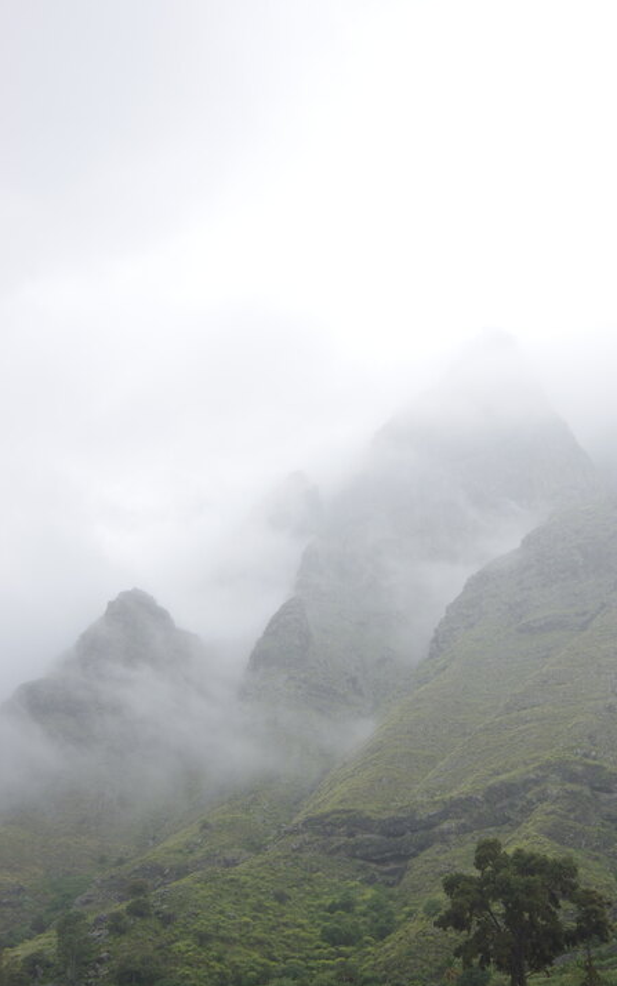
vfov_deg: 46.2
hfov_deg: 29.9
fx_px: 1157
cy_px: 492
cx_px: 327
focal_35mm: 43
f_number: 8
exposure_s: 1/60
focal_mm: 28
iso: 80
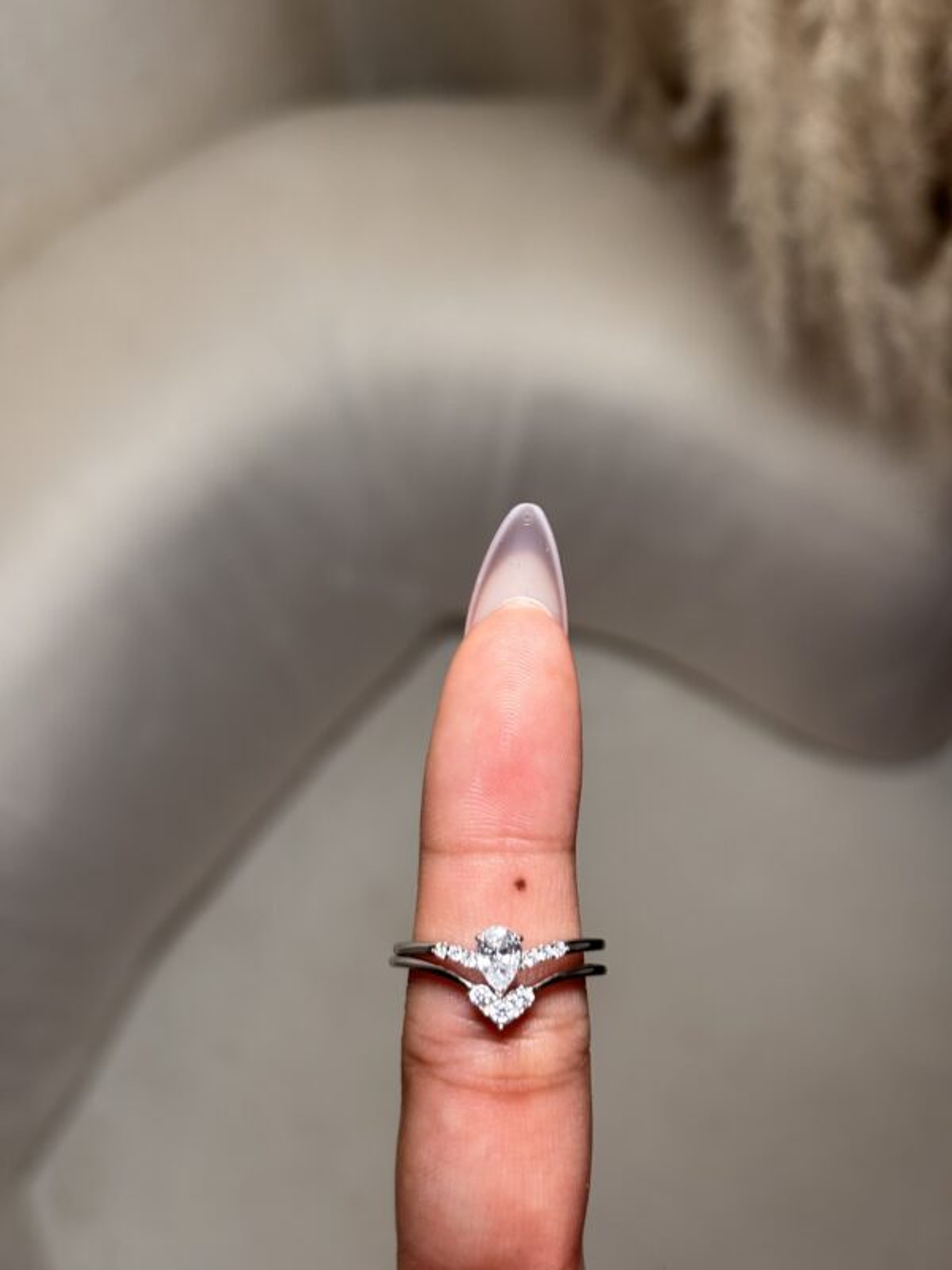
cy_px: 635
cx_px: 476
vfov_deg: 36.8
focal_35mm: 52
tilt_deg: -68.2
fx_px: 1907
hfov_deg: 28.0
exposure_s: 1/75
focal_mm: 5.96
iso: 50
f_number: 1.6
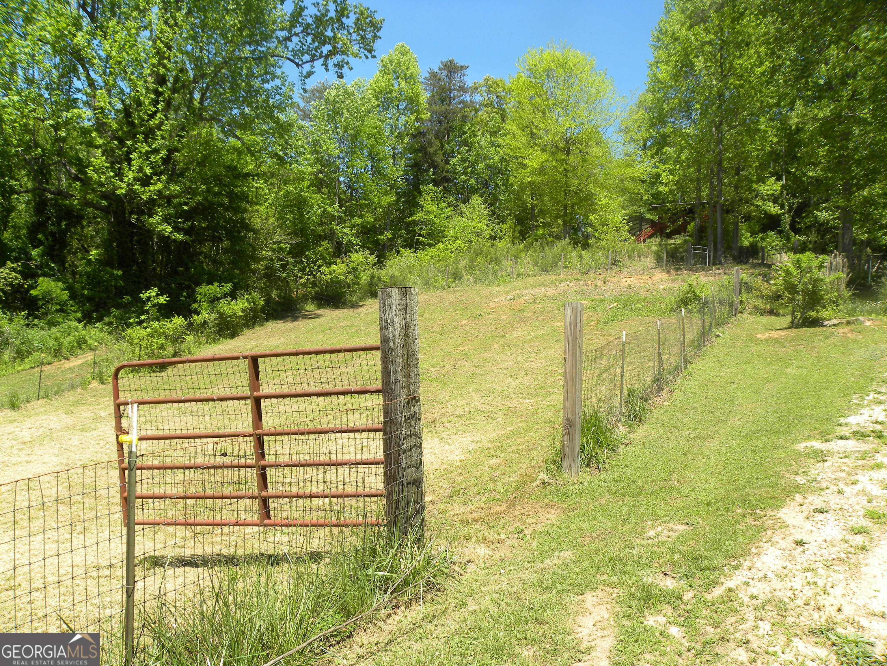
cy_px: 333
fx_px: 666
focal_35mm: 26
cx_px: 444
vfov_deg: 53.1
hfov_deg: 67.3
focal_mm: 4.6
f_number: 5
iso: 64
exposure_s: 1/174
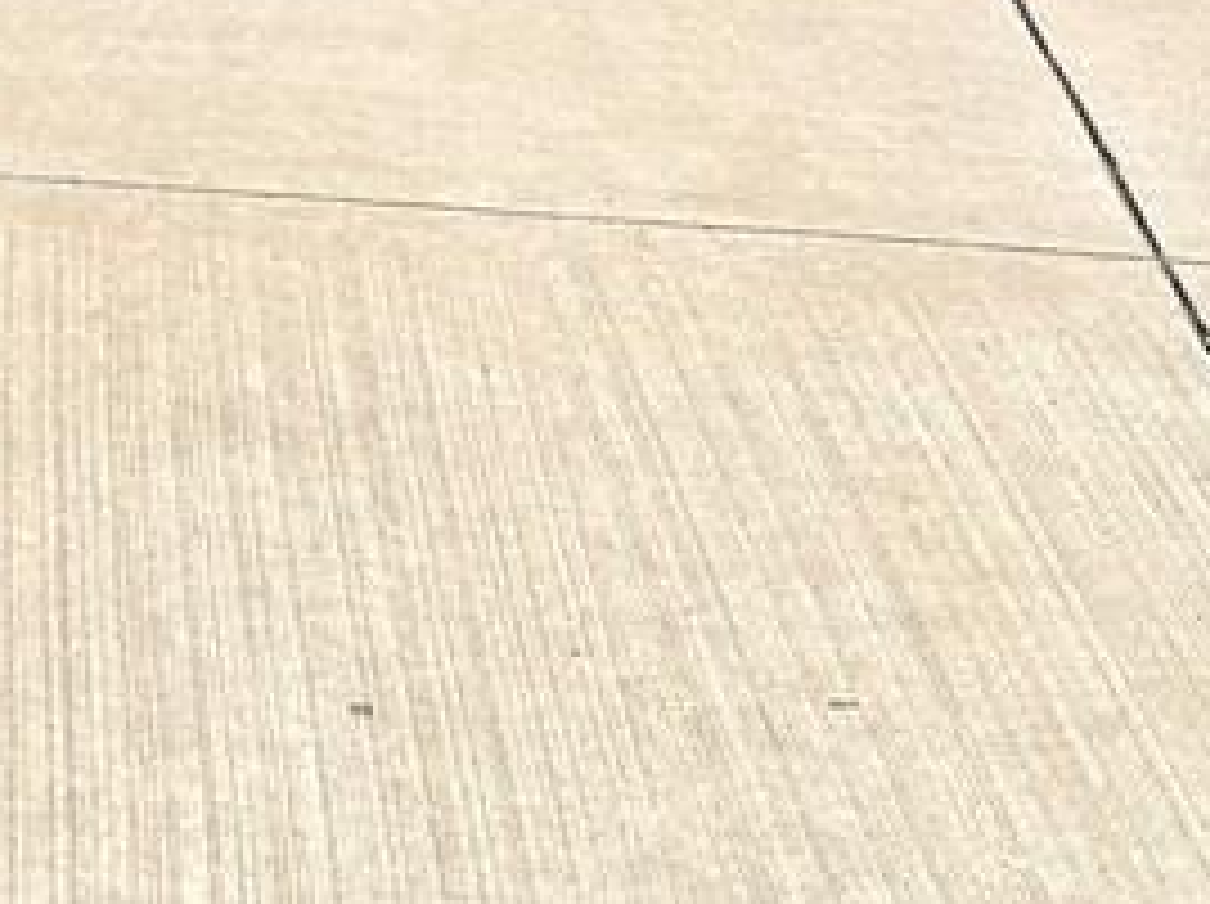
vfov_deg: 8.7
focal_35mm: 143
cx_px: -850
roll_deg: +0.5
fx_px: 4992
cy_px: -1754
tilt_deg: -0.1
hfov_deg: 12.8
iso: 64
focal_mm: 6.76
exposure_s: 1/7752
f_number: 1.78
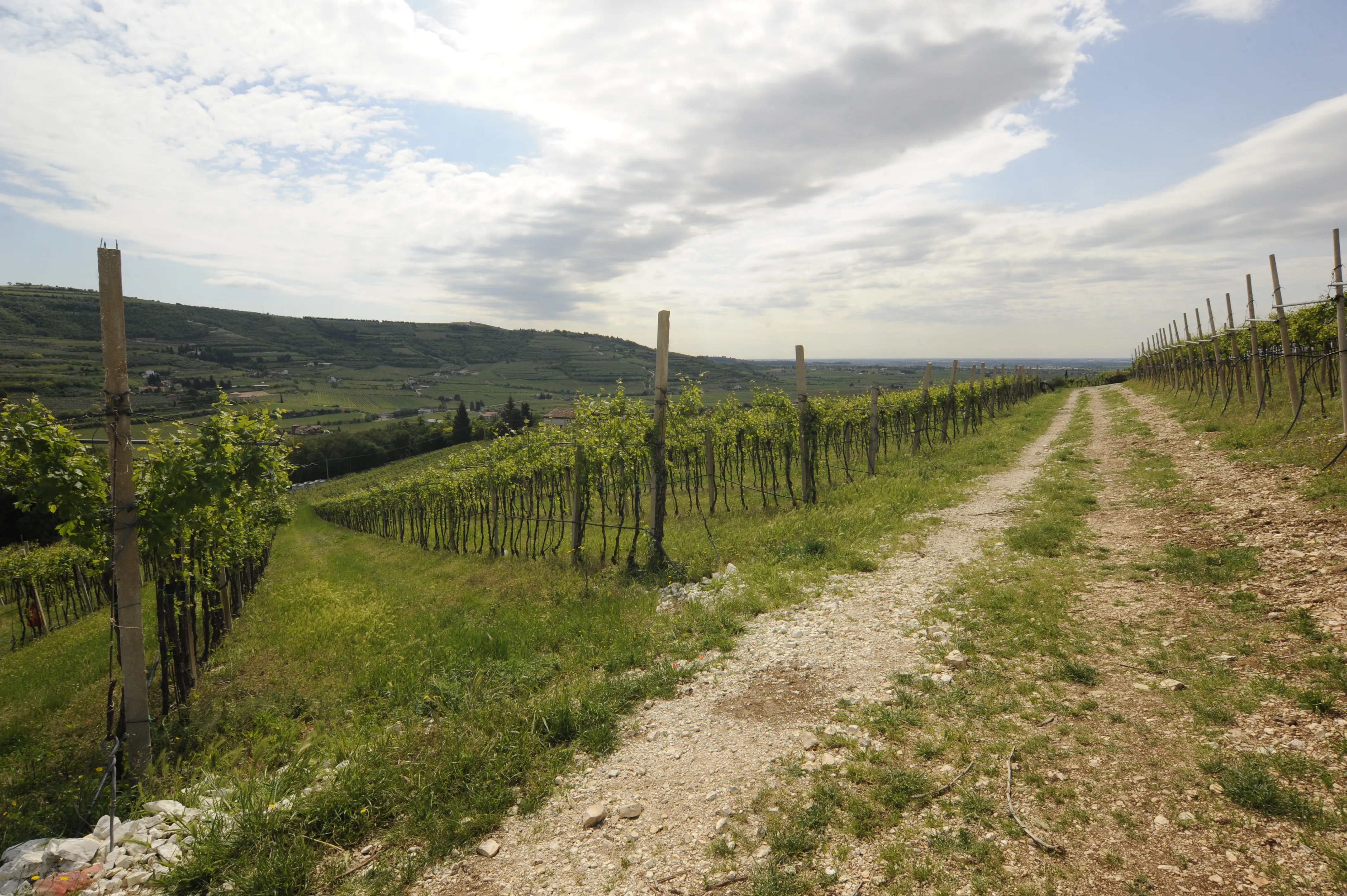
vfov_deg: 67.3
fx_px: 673
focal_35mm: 18
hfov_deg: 90.0
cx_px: 674
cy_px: 448
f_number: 16
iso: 1000
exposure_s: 1/1000
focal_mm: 18
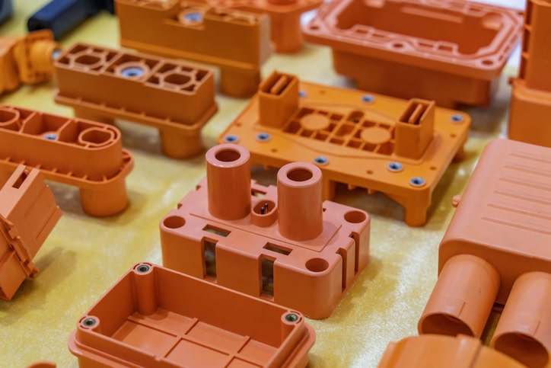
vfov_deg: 18.7
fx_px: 1117
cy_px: 184
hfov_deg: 27.7
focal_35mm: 73
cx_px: 276
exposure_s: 1/250
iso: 1000
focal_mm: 73
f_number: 5.6
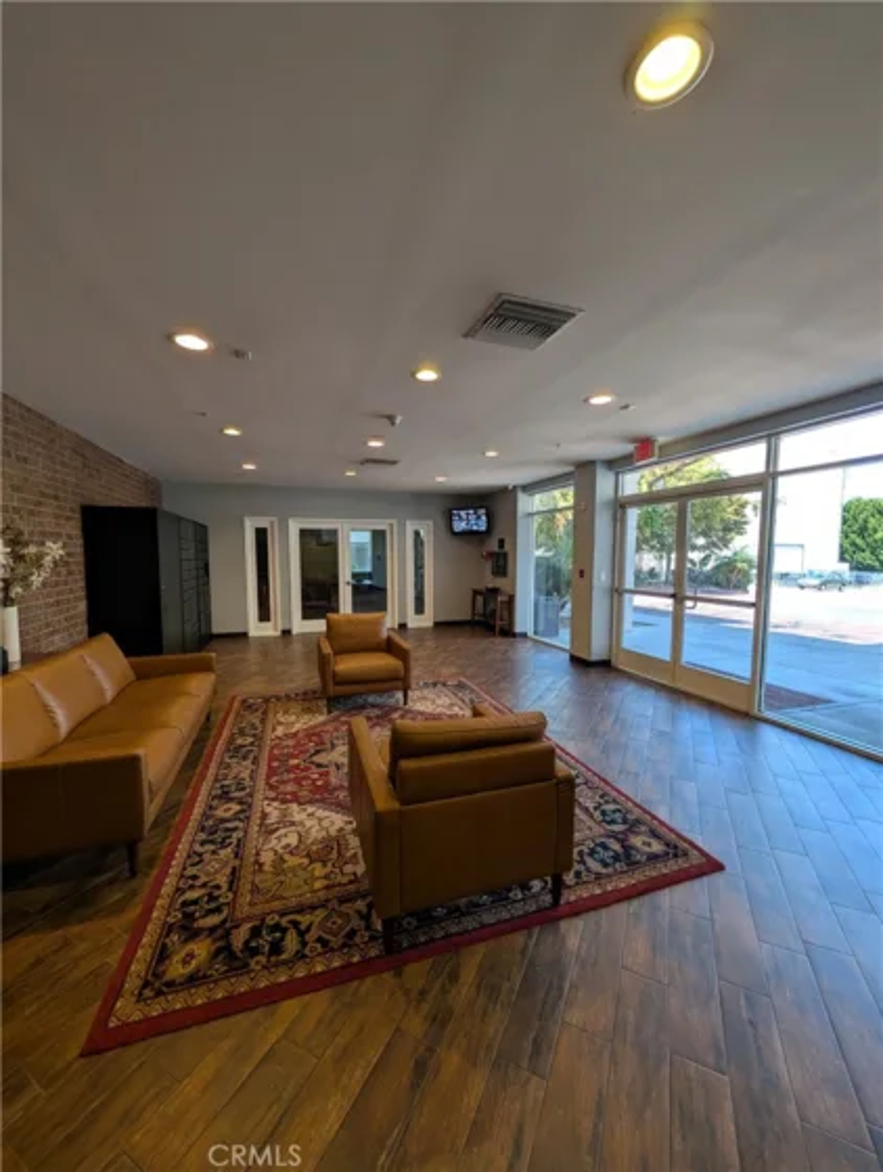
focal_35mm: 12
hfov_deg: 94.7
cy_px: 586
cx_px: 442
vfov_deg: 110.4
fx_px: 407
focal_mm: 2.02
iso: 46
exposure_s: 1/122
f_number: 1.7
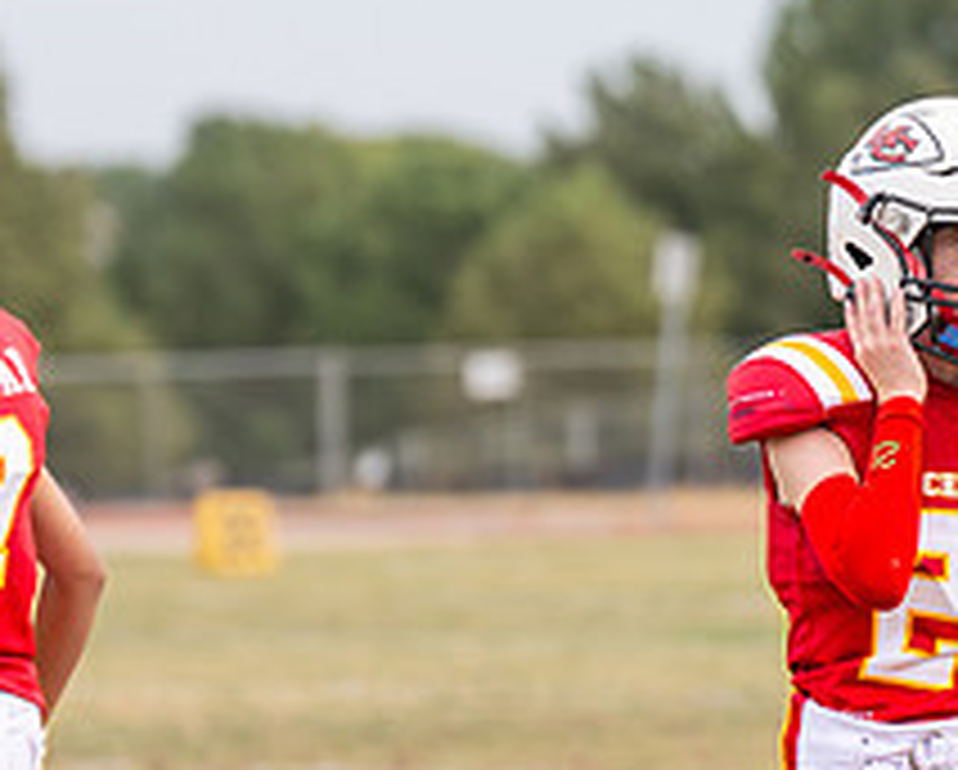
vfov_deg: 3.5
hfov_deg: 4.4
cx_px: 906
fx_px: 12521
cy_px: 646
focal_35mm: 441
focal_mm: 113
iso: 160
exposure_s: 1/1600
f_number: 2.8
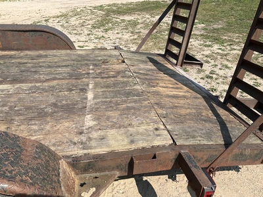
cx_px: 132
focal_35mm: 29
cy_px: 98
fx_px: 220
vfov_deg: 48.2
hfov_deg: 61.7
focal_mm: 3
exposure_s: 1/1626
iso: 25
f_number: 1.8
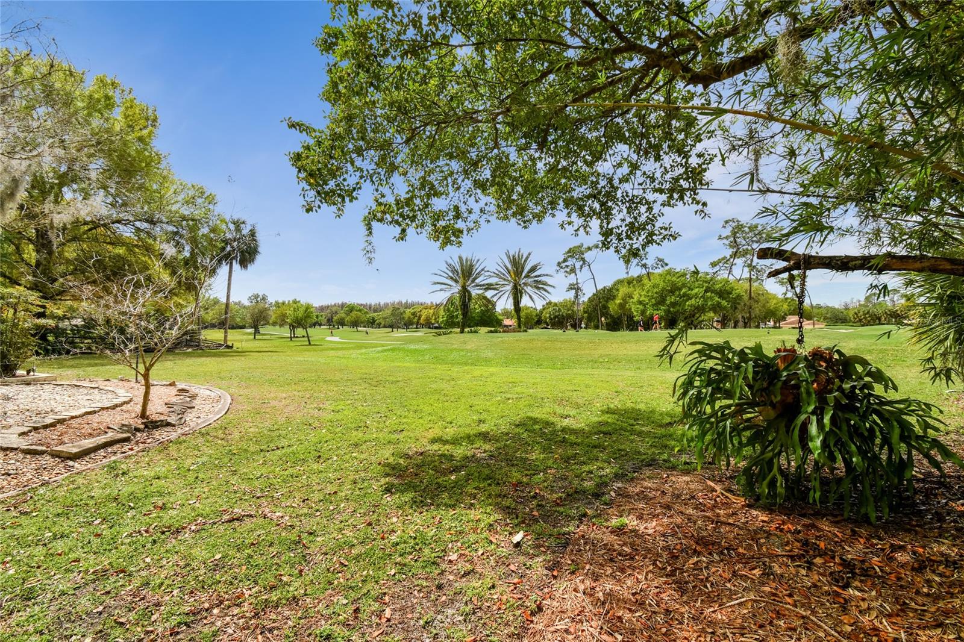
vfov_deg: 77.3
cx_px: 482
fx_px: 402
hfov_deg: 100.4
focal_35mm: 15
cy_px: 321
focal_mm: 10
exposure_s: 1/125
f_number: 7.1
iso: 100
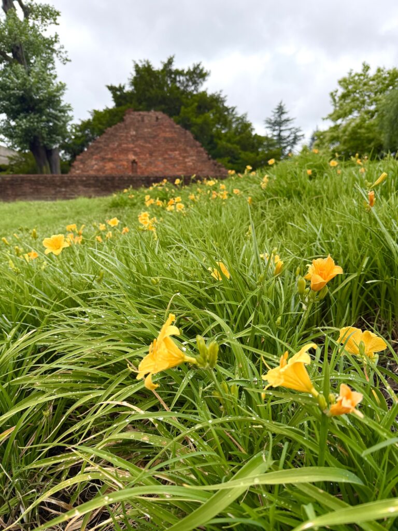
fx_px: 368
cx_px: 199
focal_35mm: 24
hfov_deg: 56.8
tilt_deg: -7.2
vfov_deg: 71.6
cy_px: 266
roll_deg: +0.4
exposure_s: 1/1174
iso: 100
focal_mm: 6.76
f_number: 1.78
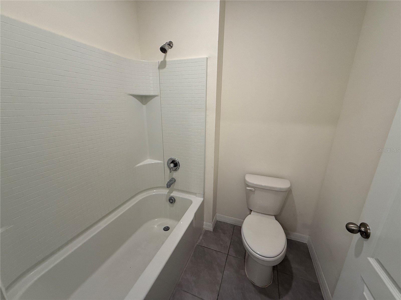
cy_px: 150
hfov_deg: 102.1
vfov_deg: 85.7
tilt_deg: -13.7
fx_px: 162
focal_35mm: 14
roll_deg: -0.5
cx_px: 200
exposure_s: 1/120
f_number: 2.2
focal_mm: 2.22
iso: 250
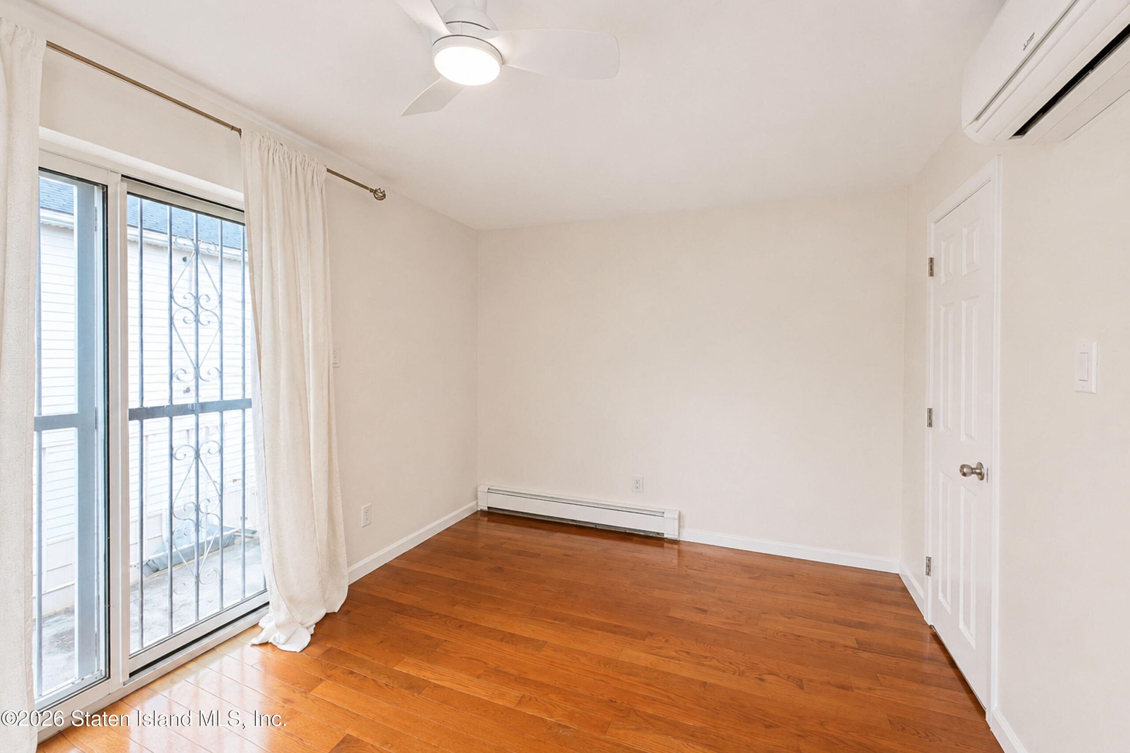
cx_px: 565
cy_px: 376
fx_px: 471
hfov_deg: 100.4
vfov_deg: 77.3
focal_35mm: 15
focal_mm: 10
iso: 2000
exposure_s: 1/60
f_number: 7.1
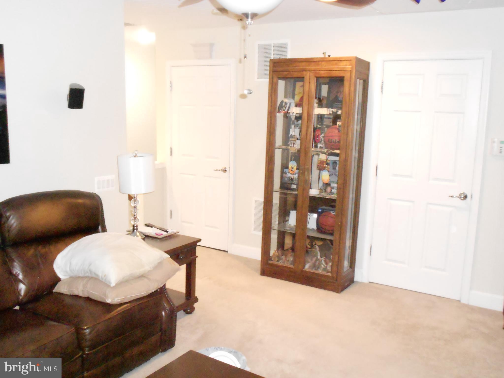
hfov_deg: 56.8
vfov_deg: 44.2
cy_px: 189
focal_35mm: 32
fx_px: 466
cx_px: 252
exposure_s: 1/30
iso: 1250
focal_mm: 5.8
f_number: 3.6
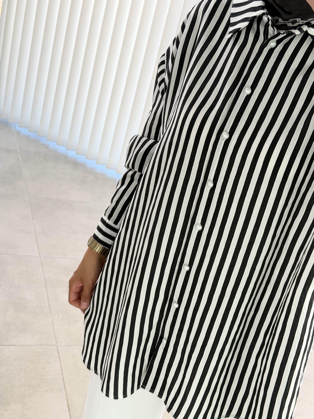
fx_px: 581
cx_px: 157
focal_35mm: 48
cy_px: 210
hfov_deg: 30.3
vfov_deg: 39.7
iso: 64
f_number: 1.78
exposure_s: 1/148
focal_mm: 6.76
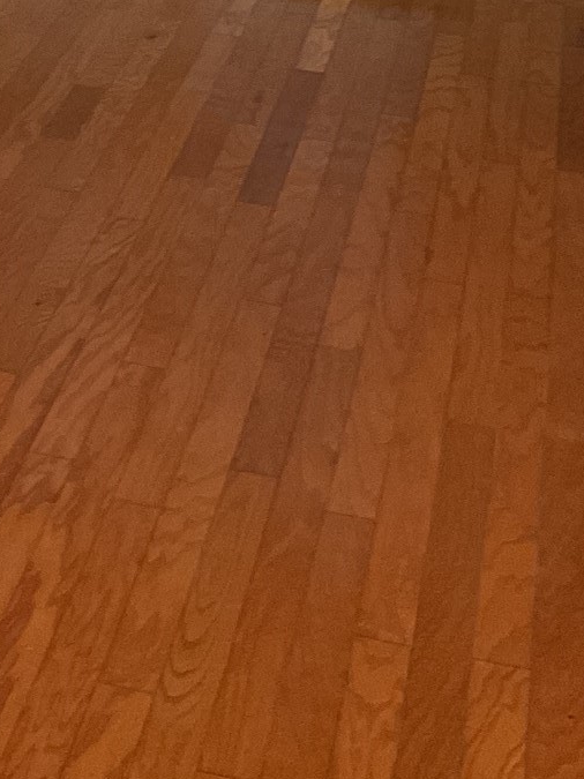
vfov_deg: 20.1
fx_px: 1980
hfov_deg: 16.5
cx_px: 29
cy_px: -278
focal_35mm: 88
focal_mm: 3
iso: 160
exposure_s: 1/60
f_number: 1.8
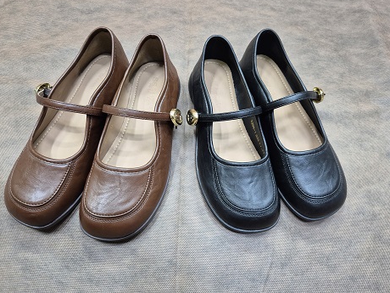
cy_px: 147
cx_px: 189
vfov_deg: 56.8
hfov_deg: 71.6
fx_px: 270
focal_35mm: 24
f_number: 1.8
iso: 640
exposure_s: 1/120
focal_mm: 5.4
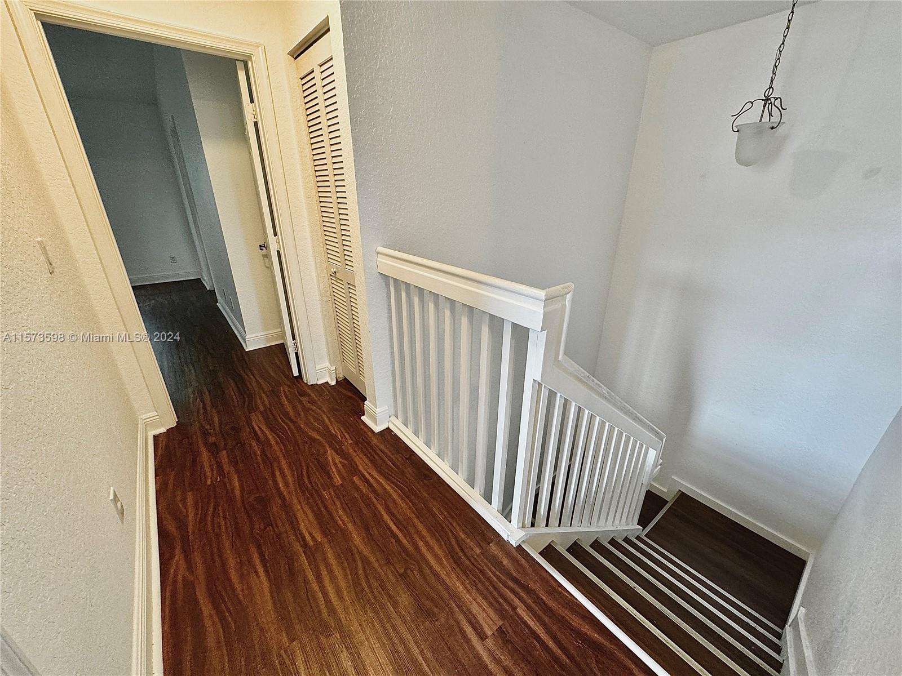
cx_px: 451
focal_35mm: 14
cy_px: 338
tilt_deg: -22.0
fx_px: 365
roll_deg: -0.5
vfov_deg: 85.7
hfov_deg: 102.1
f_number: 2.2
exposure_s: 1/60
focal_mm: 2.22
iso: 200
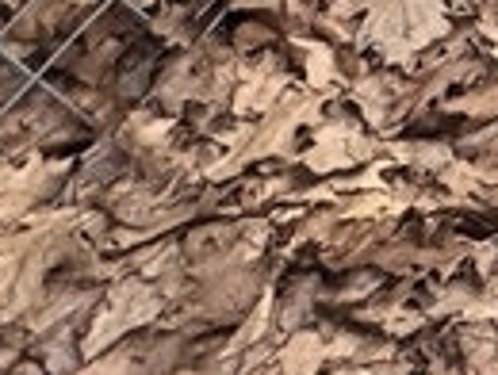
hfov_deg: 11.9
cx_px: 1387
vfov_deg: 9.4
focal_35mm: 110
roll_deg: +0.0
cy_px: -865
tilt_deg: -24.7
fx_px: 1585
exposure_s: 1/99
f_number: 2.2
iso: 80
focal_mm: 2.22
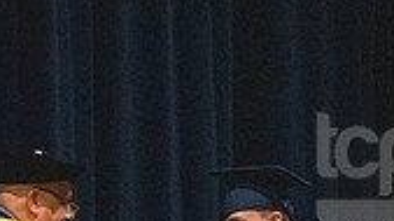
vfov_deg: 2.2
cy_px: 423
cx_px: 115
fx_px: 5870
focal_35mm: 562
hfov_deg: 3.8
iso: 10000
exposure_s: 1/400
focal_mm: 135
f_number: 3.2
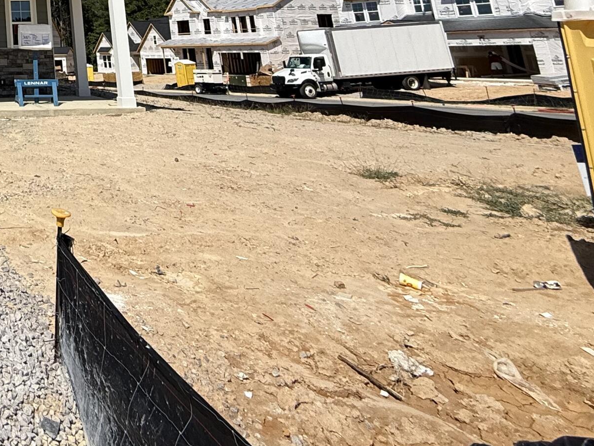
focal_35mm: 35
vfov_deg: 33.5
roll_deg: +0.7
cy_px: -83
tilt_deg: +13.4
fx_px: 601
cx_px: -102
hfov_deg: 39.6
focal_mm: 2.22
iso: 50
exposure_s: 1/4425
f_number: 2.2
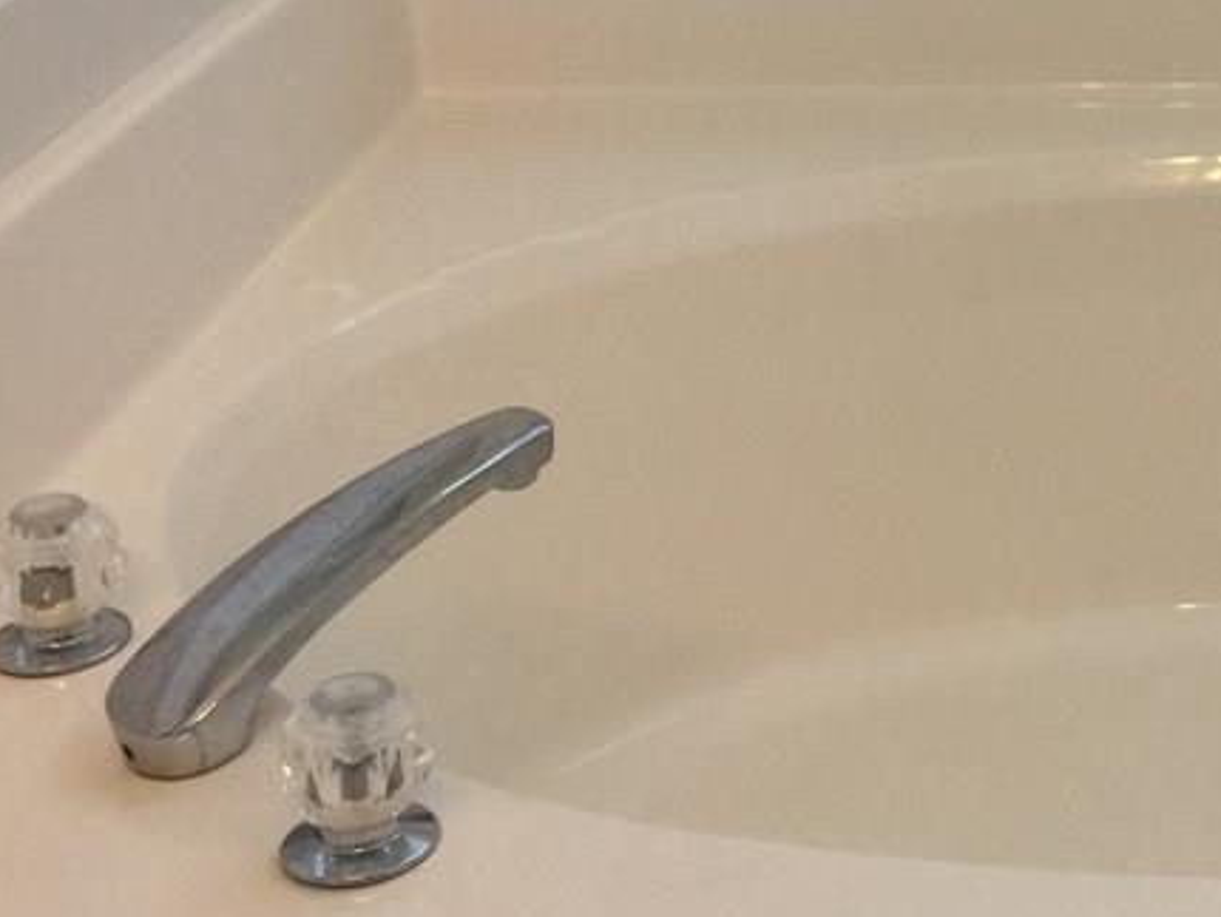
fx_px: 2435
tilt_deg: -18.8
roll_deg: -0.6
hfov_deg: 26.1
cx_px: 1332
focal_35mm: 69
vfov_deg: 20.7
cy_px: 40
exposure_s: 1/30
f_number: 2.2
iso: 40
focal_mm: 4.15
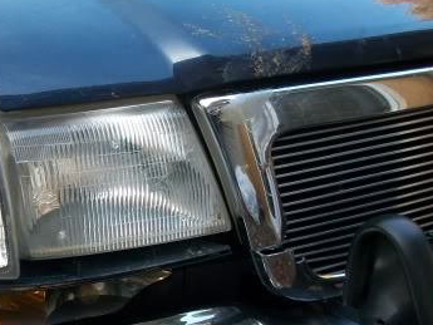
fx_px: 788
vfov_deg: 23.3
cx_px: 61
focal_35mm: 63
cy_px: 184
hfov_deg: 29.7
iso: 80
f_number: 2.8
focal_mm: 5.7
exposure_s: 1/100
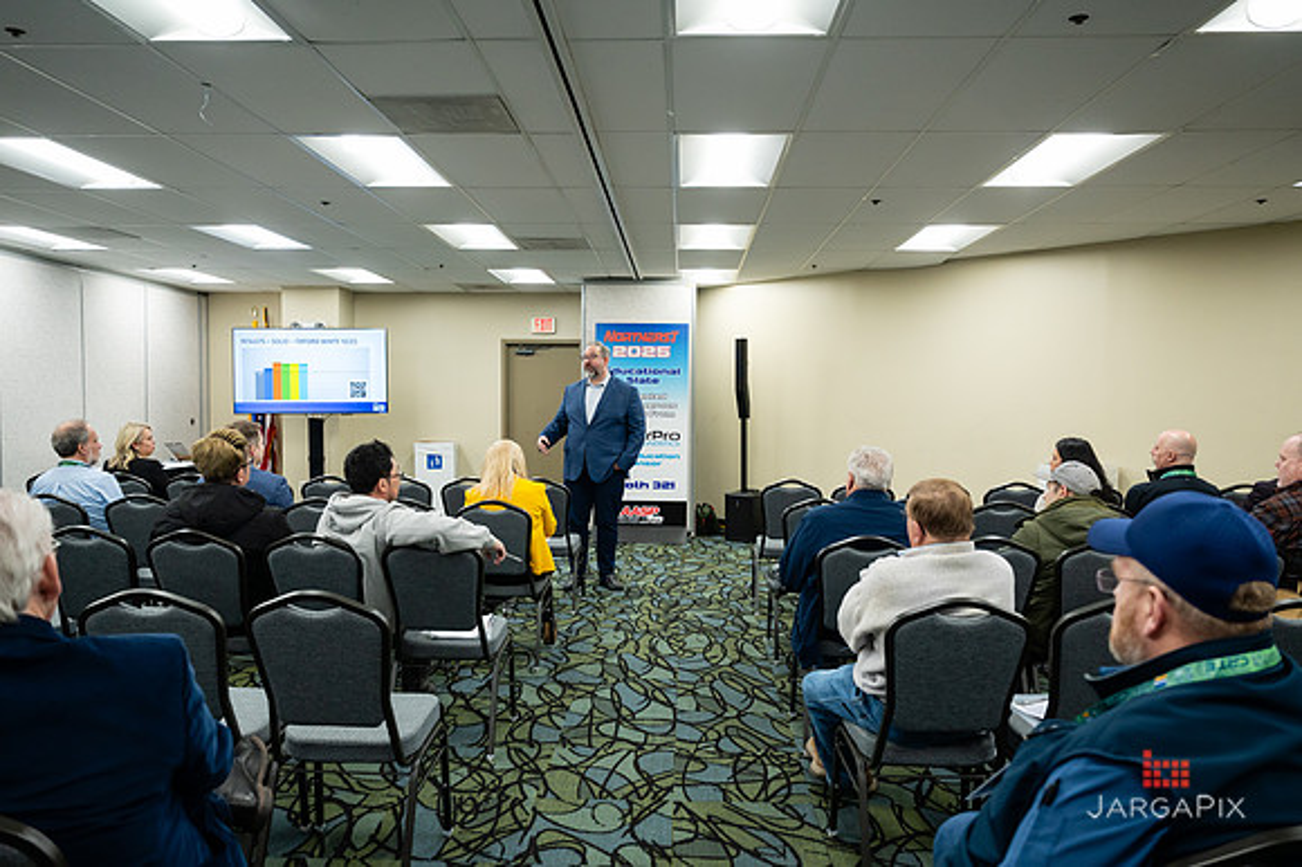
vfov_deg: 47.7
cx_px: 651
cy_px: 434
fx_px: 981
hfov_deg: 67.1
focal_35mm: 27
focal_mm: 26.5
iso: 1600
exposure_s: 1/200
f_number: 4
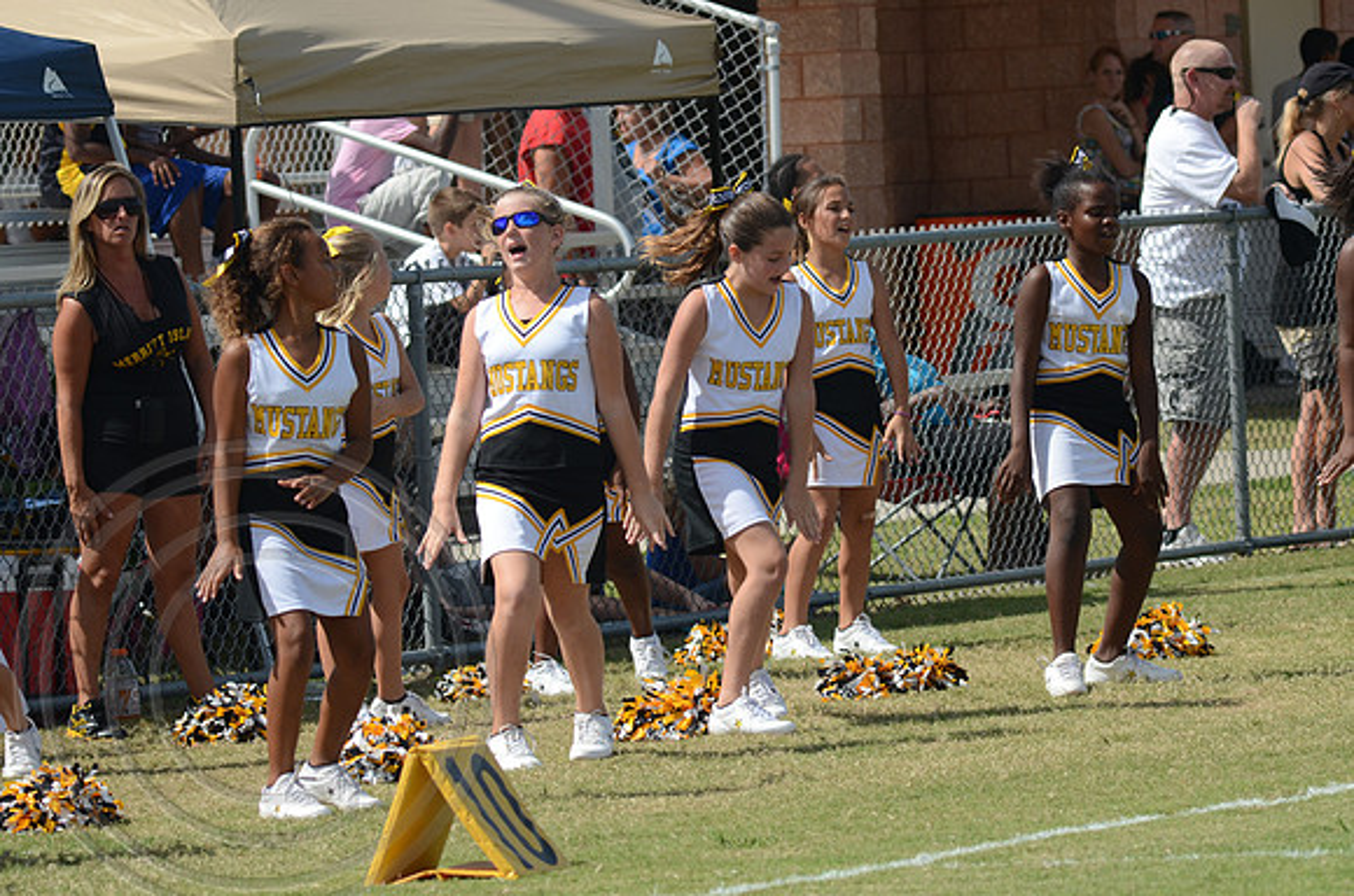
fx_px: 11259
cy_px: 448
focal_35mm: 300
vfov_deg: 4.6
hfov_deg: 6.9
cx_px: 677
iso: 400
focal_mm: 200
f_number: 9
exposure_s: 1/1000
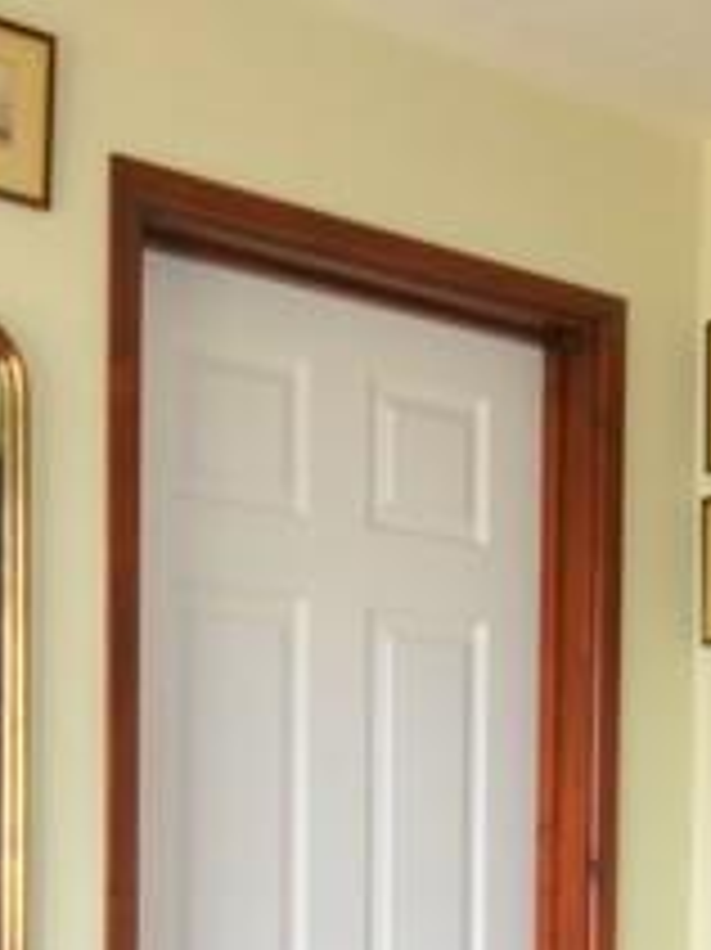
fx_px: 1919
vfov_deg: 25.8
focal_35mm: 70
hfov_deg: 21.0
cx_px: 423
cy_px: 1033
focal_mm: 10
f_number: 4
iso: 200
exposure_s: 1/15
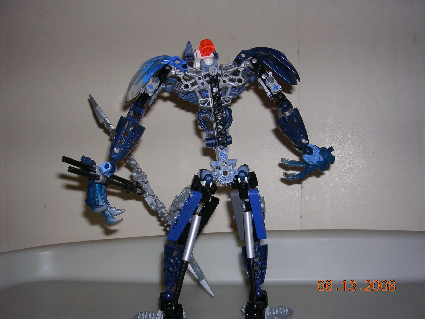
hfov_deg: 49.0
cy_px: 160
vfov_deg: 37.7
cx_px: 212
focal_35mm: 38
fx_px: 467
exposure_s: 1/60.1
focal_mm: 5.8
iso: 50
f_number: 2.8
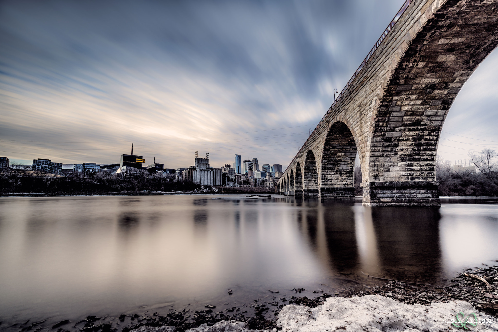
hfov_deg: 100.4
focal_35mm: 15
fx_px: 208
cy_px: 166
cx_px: 249
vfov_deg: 77.4
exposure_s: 70
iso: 100
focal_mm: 15
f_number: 11
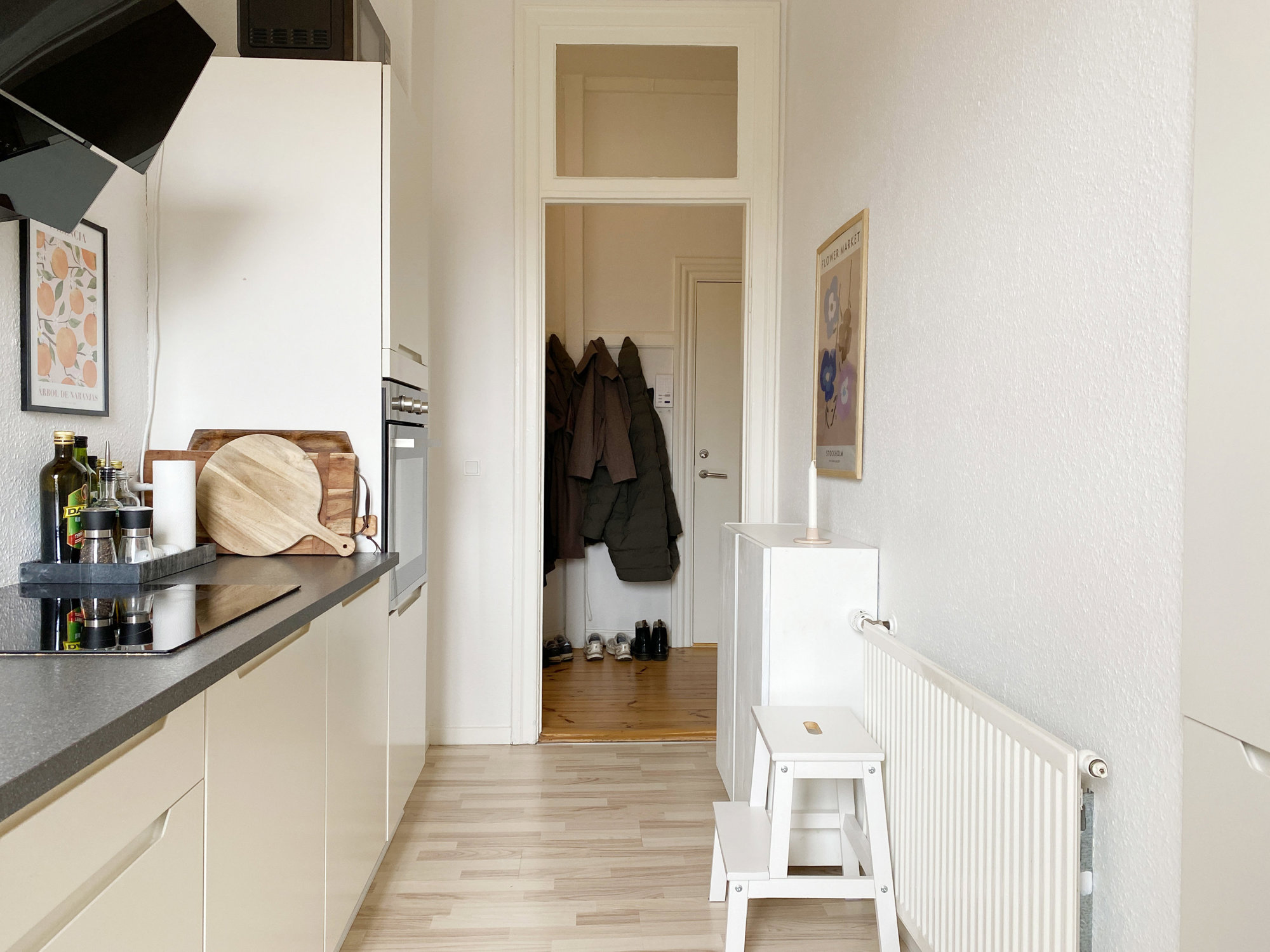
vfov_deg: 53.1
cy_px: 476
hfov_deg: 67.3
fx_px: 954
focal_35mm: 26
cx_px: 635
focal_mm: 4.25
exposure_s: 1/121
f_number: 1.8
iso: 100
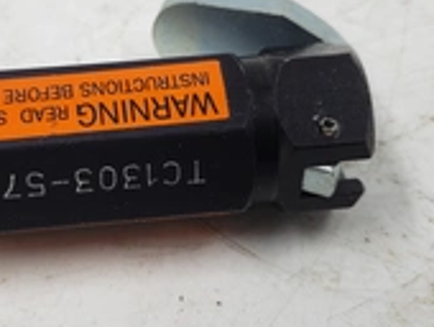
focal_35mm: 61
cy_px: 166
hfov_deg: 31.5
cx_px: 158
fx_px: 766
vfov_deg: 24.1
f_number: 1.5
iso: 50
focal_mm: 4.3
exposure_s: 1/391
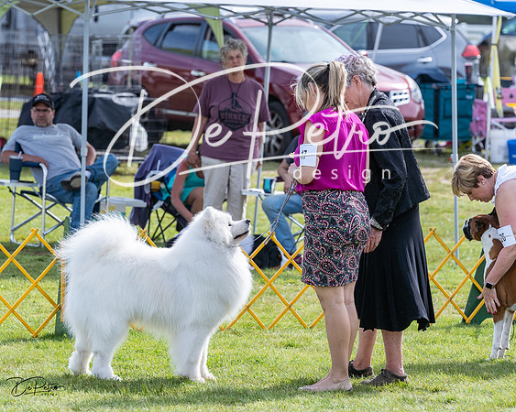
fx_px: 3475
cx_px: 218
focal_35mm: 228
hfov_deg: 8.5
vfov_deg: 6.8
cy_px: 179
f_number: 5.6
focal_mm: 179
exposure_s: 1/1250
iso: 400
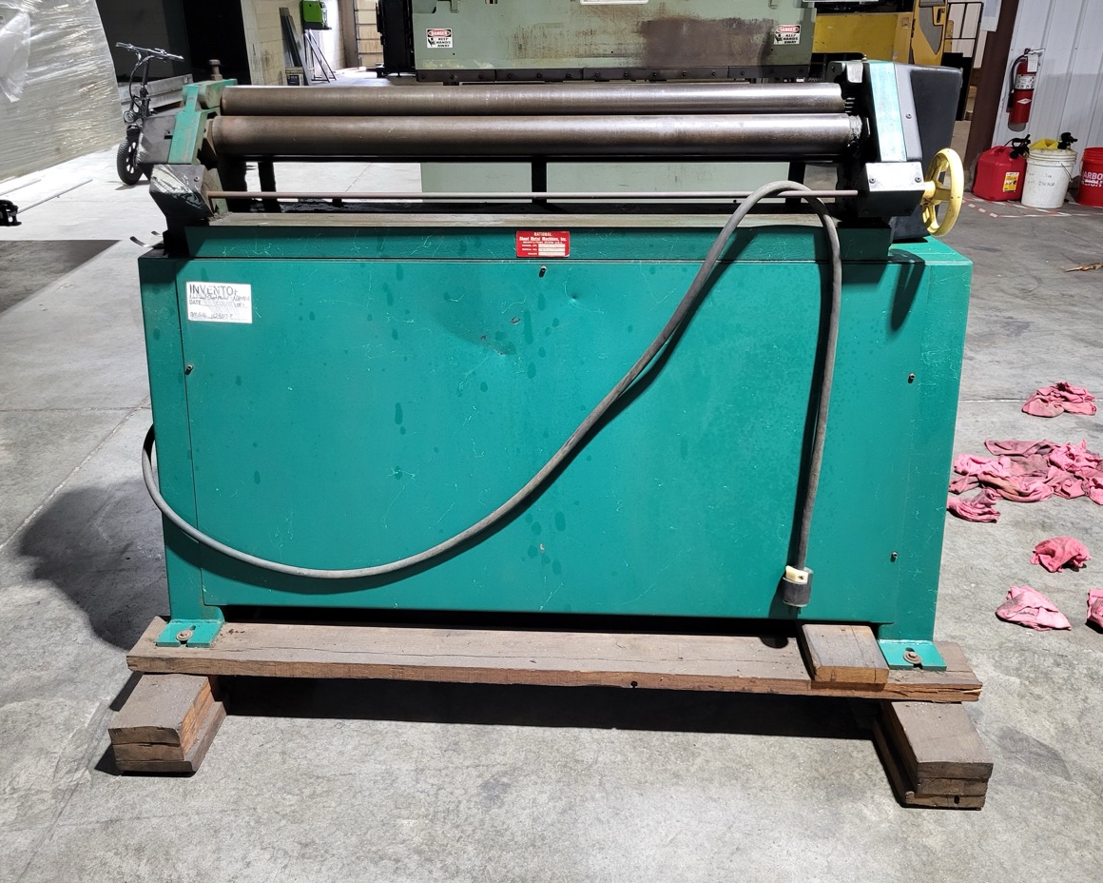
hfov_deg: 62.2
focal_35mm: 28
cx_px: 528
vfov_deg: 51.5
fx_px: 914
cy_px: 428
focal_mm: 5.4
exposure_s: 1/40
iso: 400
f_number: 1.8
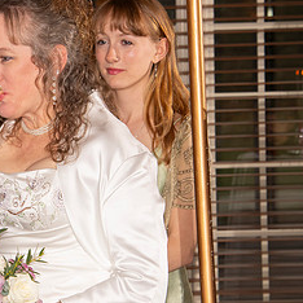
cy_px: 160
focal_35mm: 257
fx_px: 2545
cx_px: -4
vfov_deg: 6.8
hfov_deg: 6.8
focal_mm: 122
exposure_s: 1/160
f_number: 9
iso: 1000
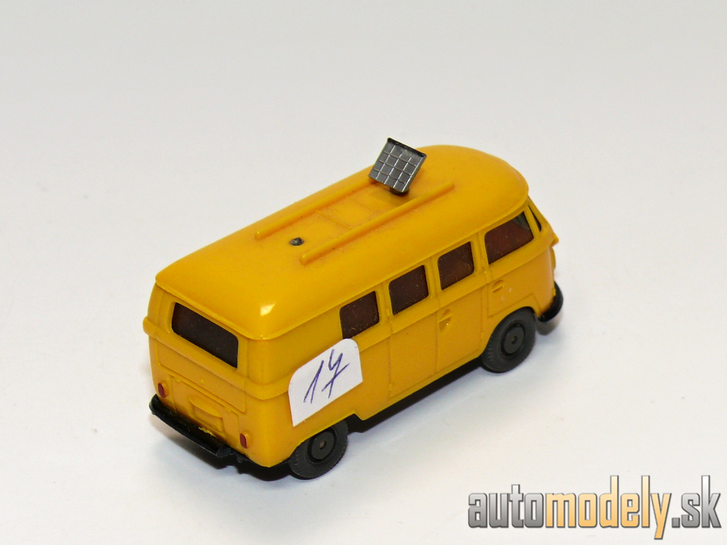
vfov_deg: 11.9
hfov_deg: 15.8
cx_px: 364
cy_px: 272
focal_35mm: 125
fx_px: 2625
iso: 100
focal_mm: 14.8
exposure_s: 1/30
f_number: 4
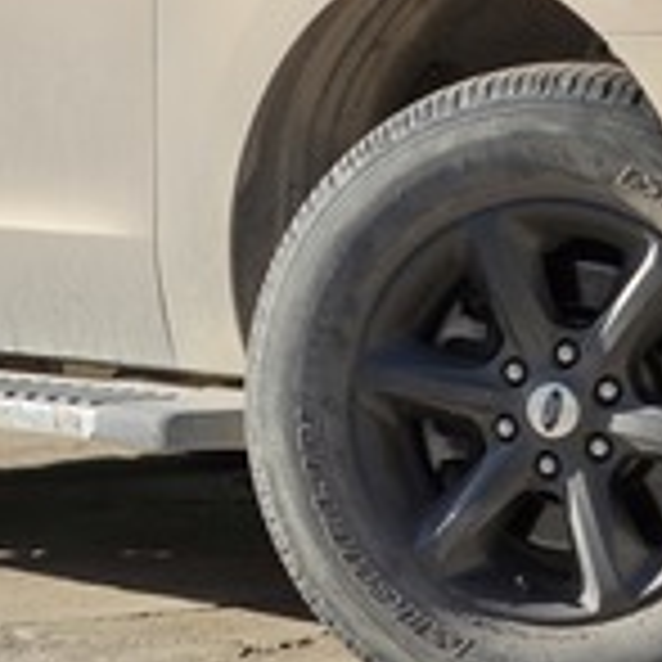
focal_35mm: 174
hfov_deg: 10.0
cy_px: 56
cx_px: 567
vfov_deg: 10.0
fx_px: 3765
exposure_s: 1/1163
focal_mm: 7
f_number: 2.4
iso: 25
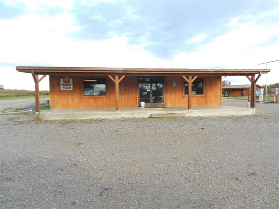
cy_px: 104
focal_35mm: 26
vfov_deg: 53.1
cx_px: 140
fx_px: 210
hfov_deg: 67.3
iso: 80
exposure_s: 1/80
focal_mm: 4.6
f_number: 3.2
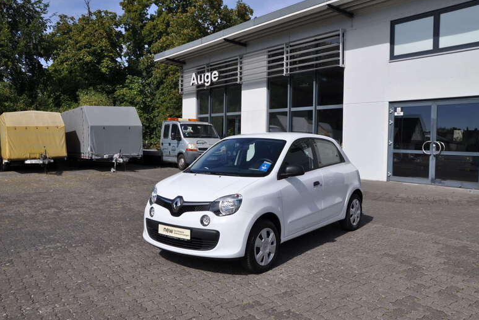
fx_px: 433
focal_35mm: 33
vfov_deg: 40.5
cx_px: 243
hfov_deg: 57.9
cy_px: 158
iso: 200
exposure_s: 1/400
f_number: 10
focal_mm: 21
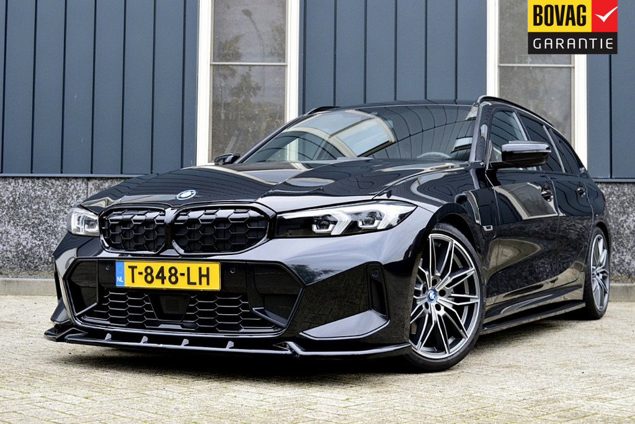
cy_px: 212
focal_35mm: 54
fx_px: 953
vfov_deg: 25.1
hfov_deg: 36.9
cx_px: 318
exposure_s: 1/60
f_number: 7.1
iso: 800
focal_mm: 36
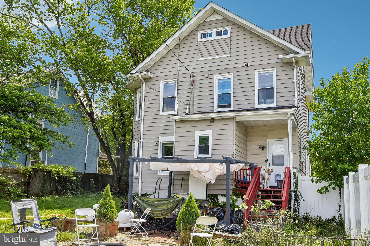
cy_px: 123
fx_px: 288
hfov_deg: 65.5
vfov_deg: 46.4
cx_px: 185
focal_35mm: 28
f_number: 8
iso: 400
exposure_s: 1/1600
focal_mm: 28
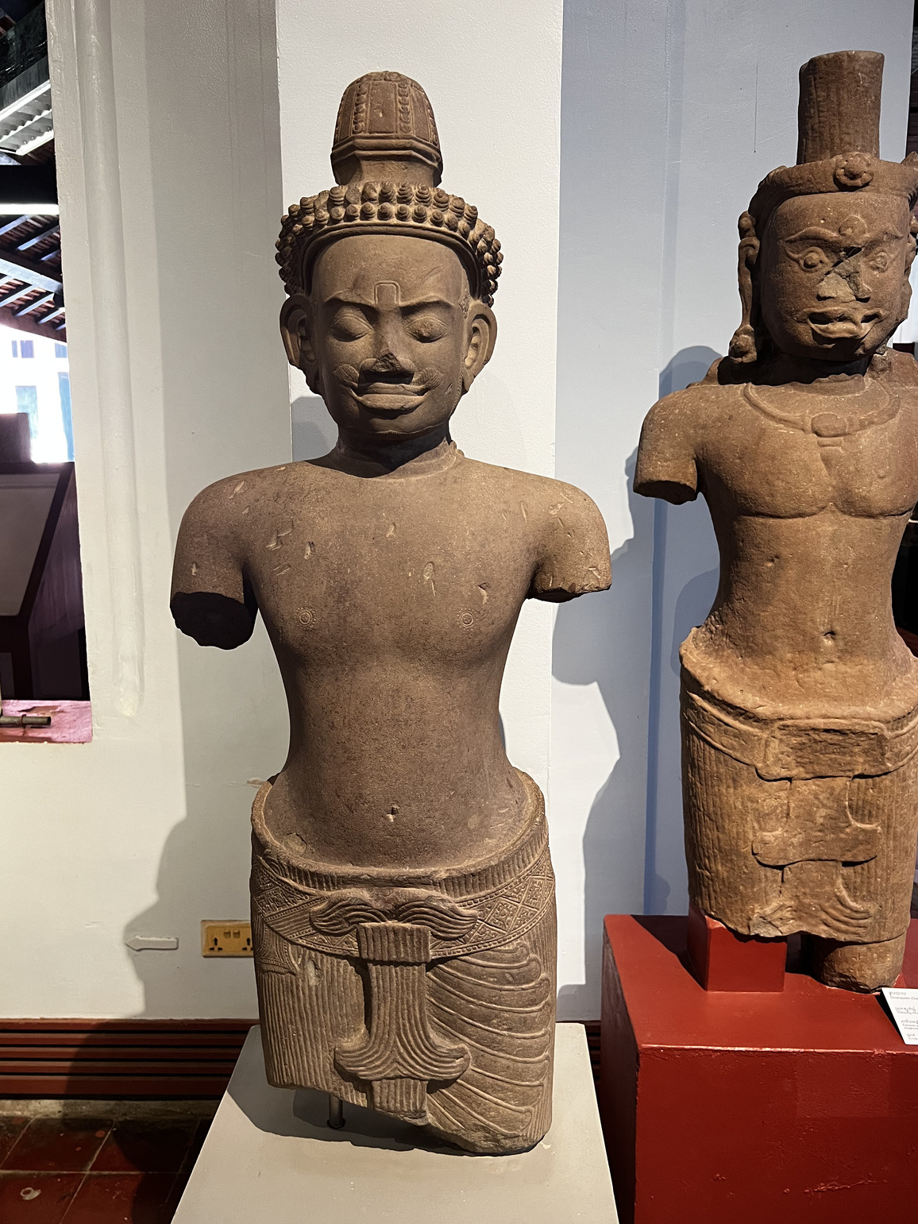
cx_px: 463
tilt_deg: -8.5
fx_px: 955
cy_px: 609
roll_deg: +0.6
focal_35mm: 27
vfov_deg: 65.3
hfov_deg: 51.4
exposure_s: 1/60
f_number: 1.5
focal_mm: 5.7
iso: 200
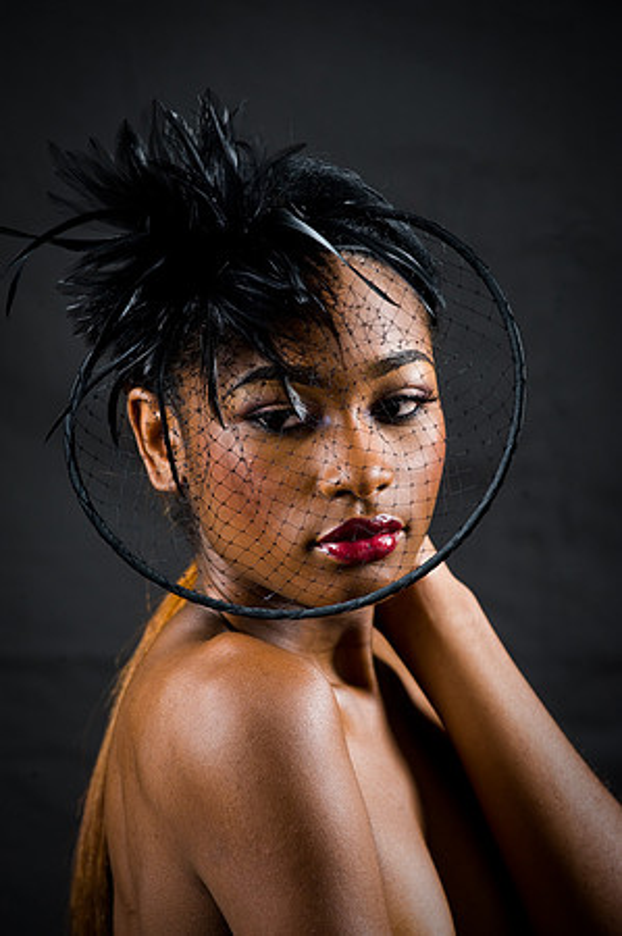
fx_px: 5195
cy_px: 468
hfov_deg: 6.9
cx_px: 311
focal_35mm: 200
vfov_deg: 10.3
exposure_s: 1/125
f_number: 5.6
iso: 320
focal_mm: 200
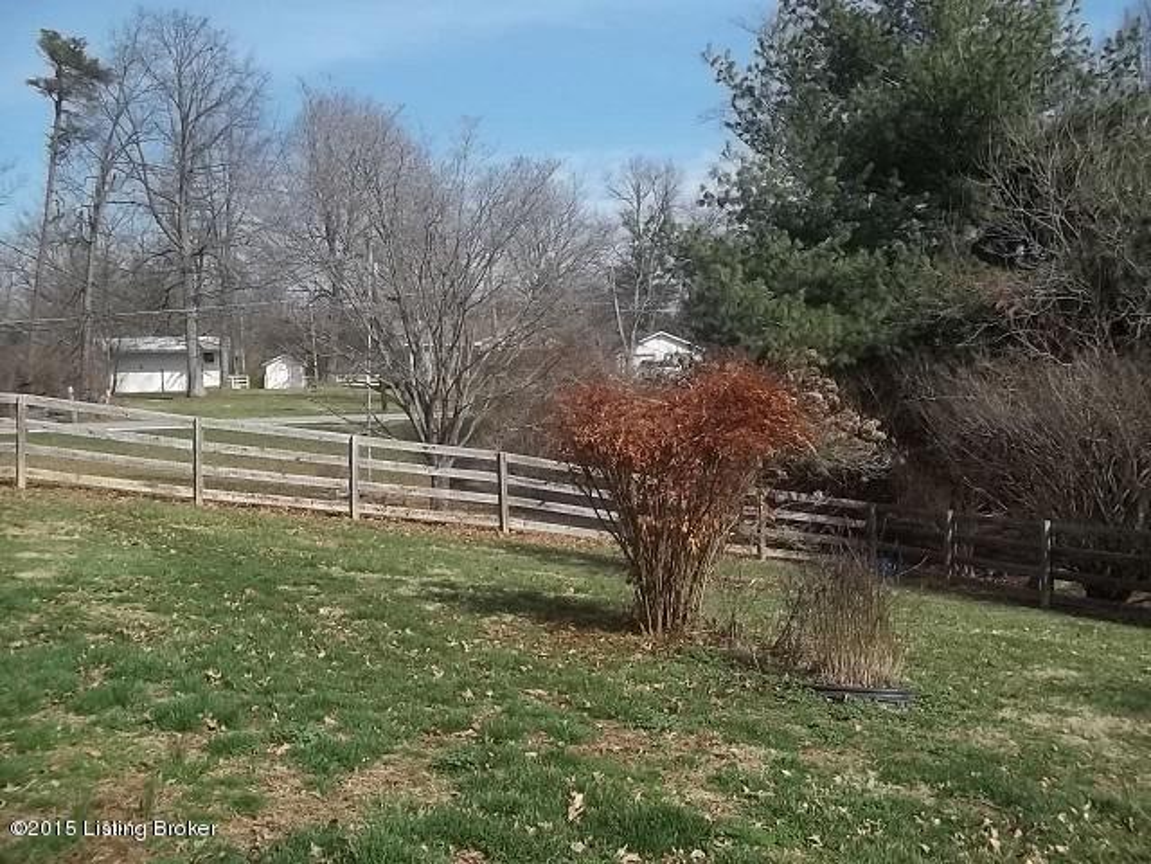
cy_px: 432
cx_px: 576
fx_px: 1197
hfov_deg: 51.4
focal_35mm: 36
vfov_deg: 39.7
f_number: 8
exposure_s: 1/160
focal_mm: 6.5
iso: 64
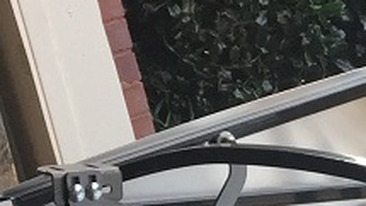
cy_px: 468
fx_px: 1864
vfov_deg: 6.1
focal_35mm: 192
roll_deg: +3.3
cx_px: 935
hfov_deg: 9.7
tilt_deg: -26.0
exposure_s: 1/120
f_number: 2.2
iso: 40
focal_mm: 4.15
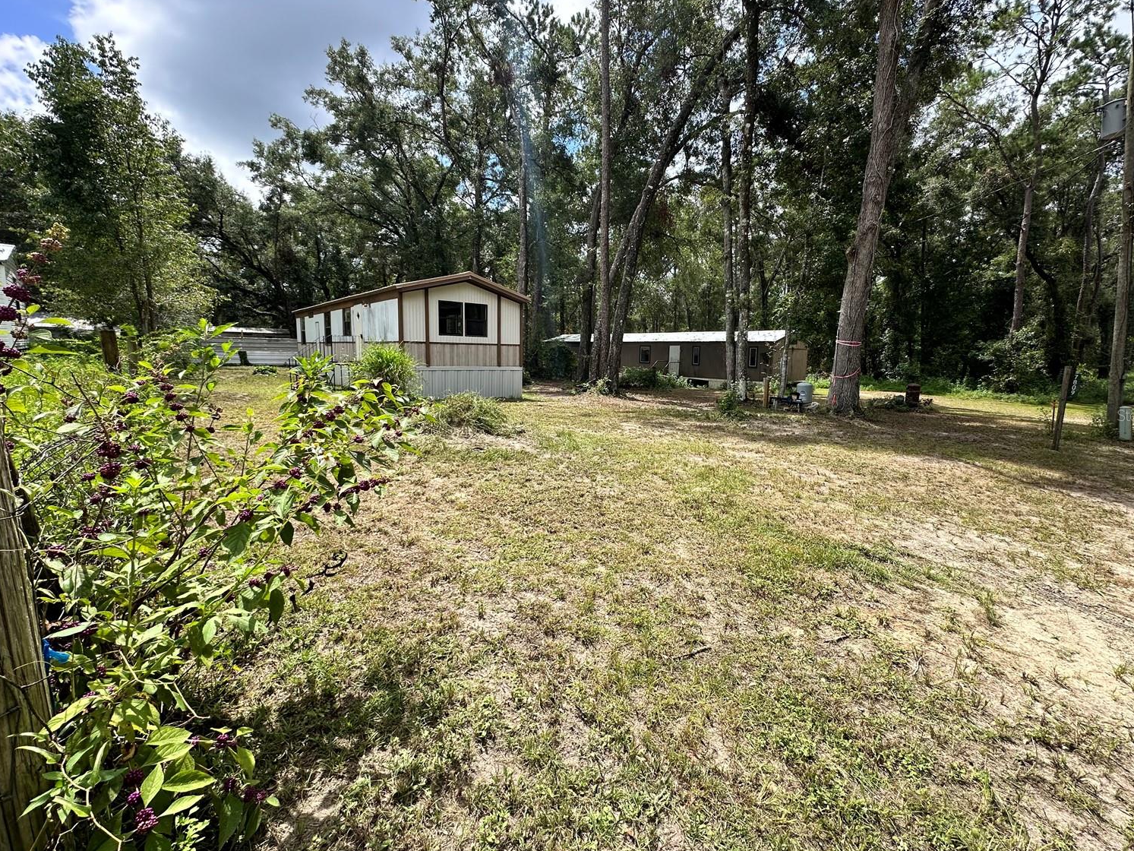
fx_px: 491
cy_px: 415
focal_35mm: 15
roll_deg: -1.4
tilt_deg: -6.8
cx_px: 581
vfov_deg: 81.7
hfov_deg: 98.1
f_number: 2.2
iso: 50
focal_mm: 2.22
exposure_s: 1/1092
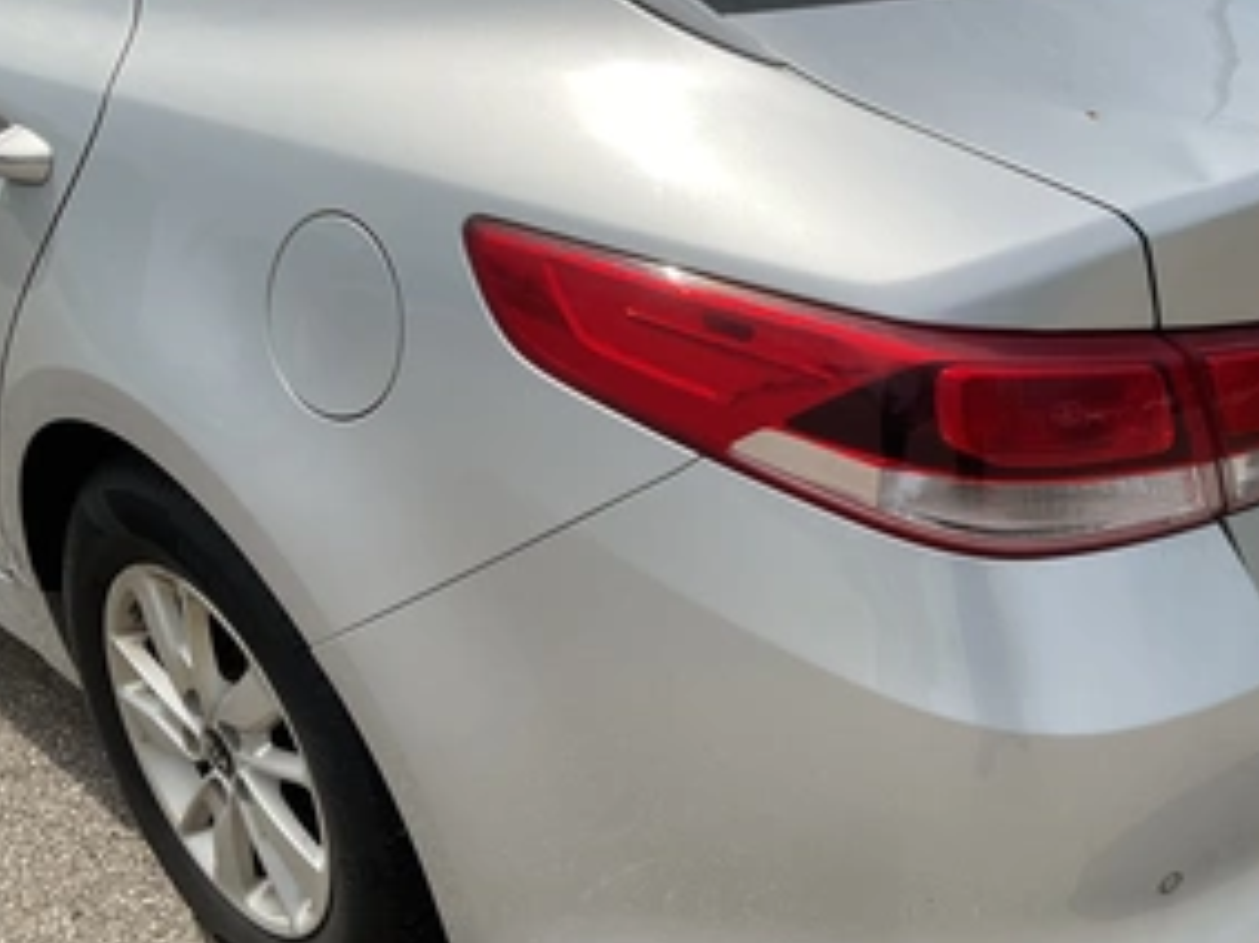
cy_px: 600
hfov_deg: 45.5
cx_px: 756
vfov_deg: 34.9
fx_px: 1491
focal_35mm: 41
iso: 25
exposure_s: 1/2667
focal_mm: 3
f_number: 1.8
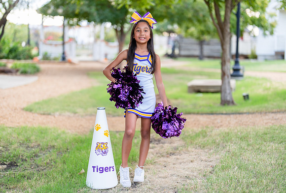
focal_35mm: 53
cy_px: 95
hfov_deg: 37.5
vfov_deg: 25.9
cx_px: 145
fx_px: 421
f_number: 1.2
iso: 100
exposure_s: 1/400
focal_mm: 50
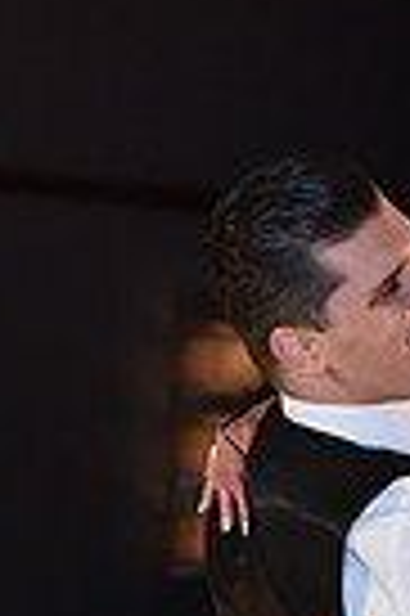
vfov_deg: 5.6
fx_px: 6182
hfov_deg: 3.8
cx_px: 601
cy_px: 1052
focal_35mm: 361
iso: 2000
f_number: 4.5
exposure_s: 1/250
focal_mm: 85
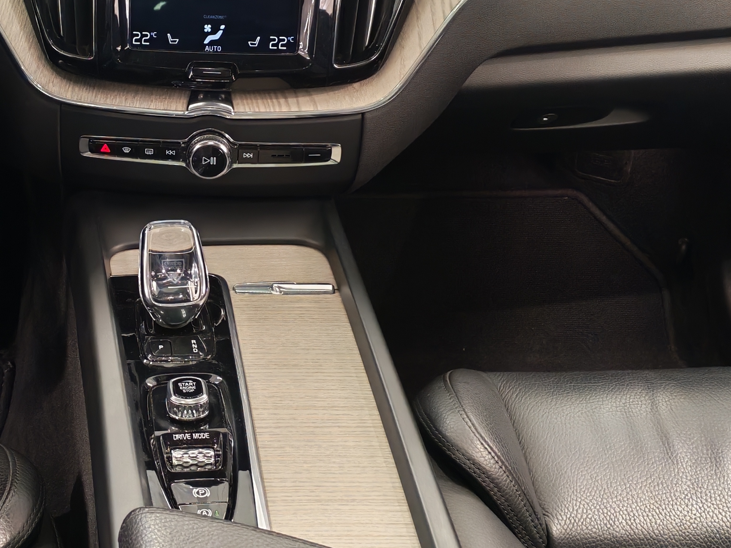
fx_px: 1352
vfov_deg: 22.9
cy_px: 196
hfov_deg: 29.7
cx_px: 160
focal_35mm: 64
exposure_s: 1/50
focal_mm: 6.12
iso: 800
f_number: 1.9
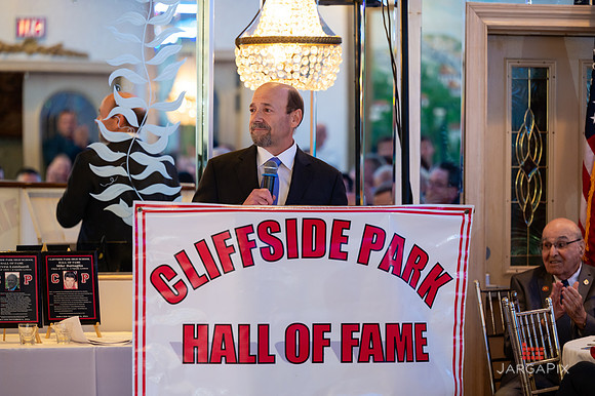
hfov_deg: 14.4
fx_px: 2357
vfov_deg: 9.6
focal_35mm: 143
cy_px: 198
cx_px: 298
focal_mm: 140
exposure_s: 1/125
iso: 1250
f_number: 3.2
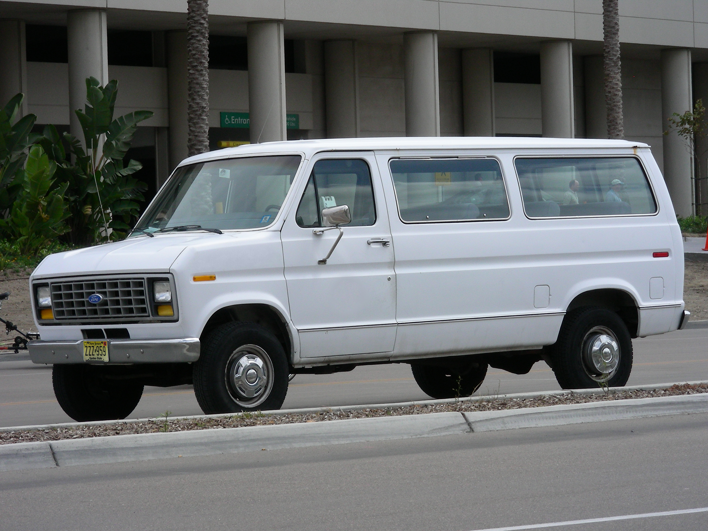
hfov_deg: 15.4
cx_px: 354
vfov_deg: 11.6
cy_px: 266
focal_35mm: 128
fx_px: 2618
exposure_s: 1/474
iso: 50
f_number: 5.6
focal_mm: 21.3
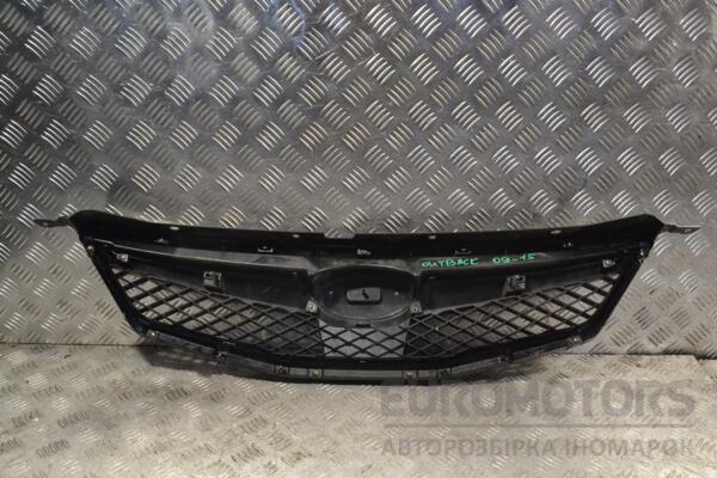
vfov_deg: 40.0
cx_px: 358
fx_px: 657
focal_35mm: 33
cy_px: 239
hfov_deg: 57.2
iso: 3200
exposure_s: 1/250
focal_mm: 22
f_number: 8
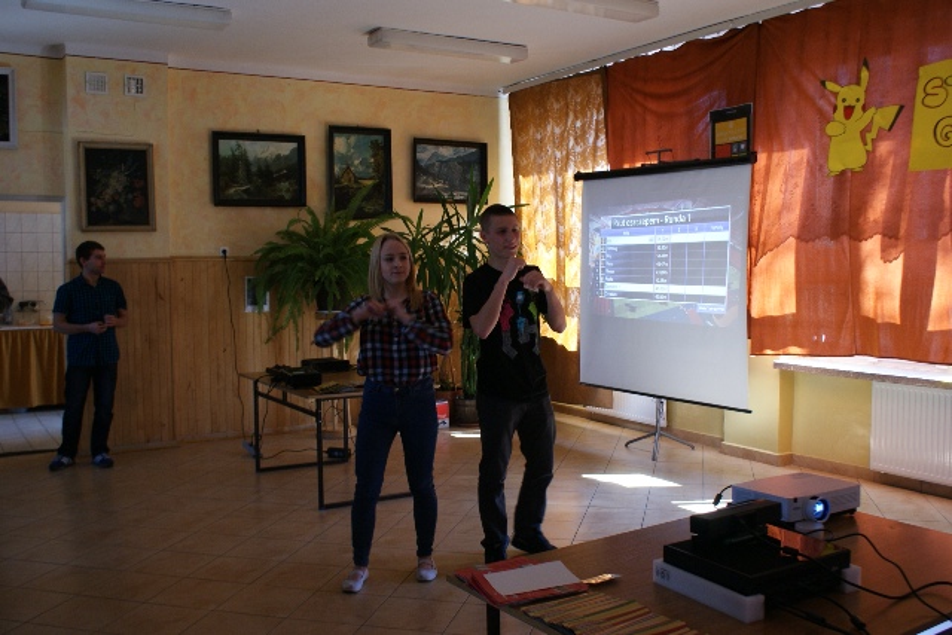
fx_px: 873
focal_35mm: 33
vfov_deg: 40.0
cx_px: 476
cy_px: 318
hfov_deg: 57.2
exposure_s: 1/40
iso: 400
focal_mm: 22
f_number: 4
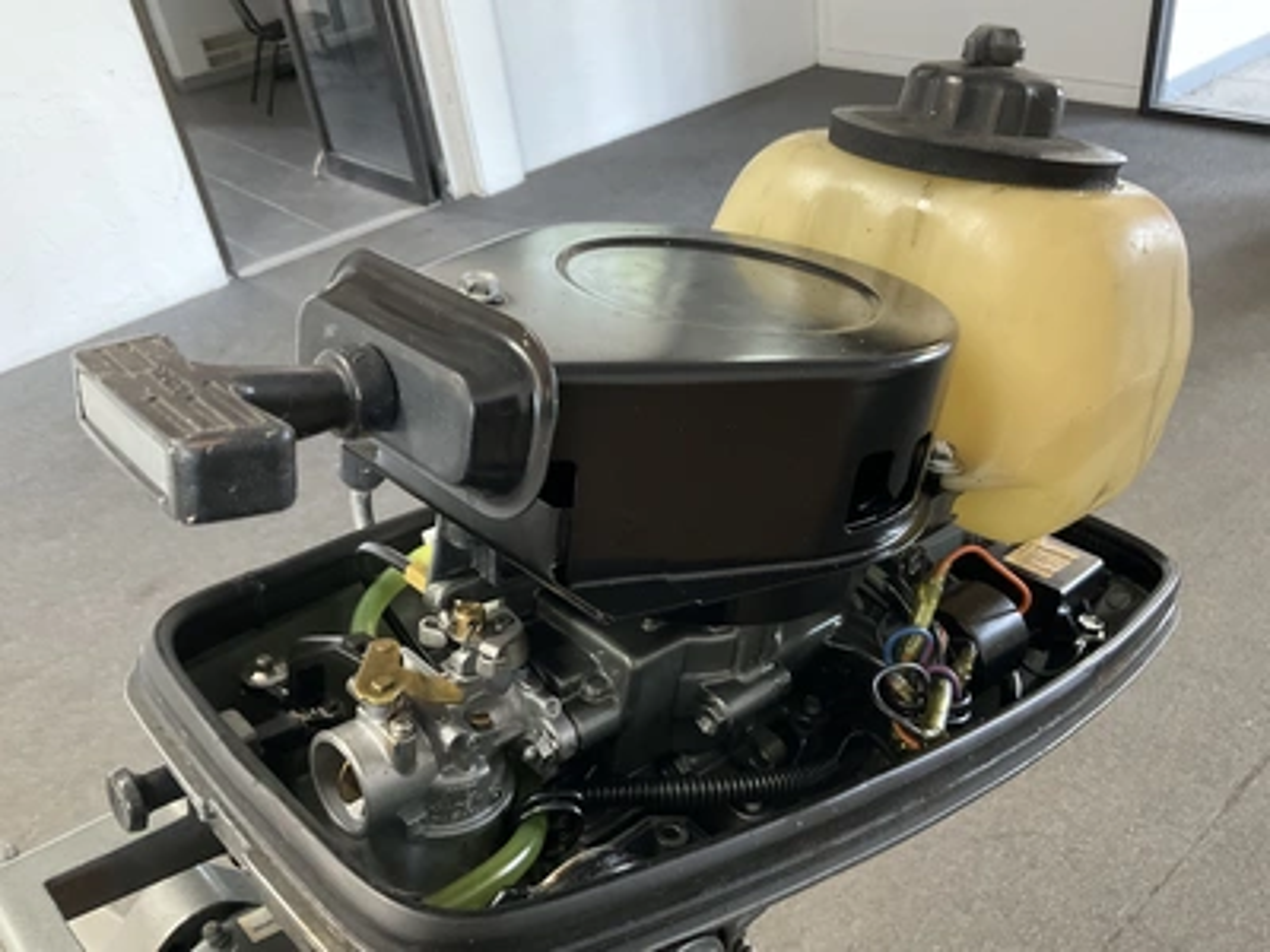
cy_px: 476
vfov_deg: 48.2
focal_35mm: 29
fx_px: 1064
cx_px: 635
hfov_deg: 61.7
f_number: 1.8
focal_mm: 3
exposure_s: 1/40
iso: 320
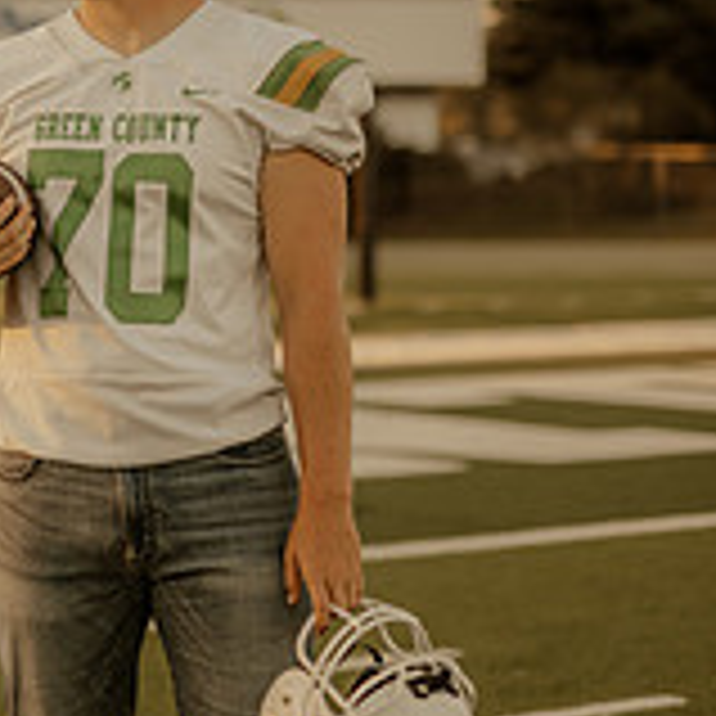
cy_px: 248
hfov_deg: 14.4
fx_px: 2808
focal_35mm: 120
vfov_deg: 14.5
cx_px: 59
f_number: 1.4
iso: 64
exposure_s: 1/320
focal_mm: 50
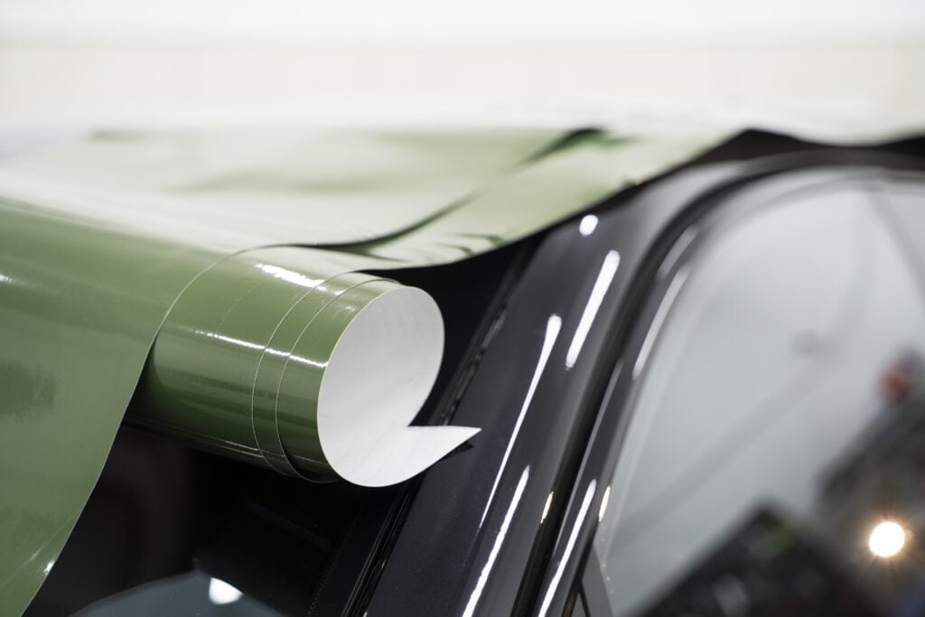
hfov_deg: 36.2
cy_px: 308
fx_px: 1413
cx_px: 462
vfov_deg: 24.6
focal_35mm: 55
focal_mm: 55
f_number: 3.5
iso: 1000
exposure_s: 1/100
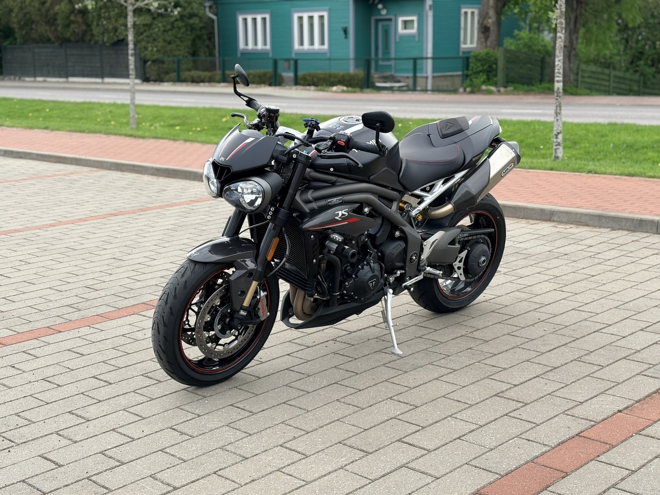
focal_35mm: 52
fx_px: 991
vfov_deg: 28.0
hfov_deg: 36.8
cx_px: 330
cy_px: 248
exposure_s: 1/933
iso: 40
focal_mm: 5.96
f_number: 1.6
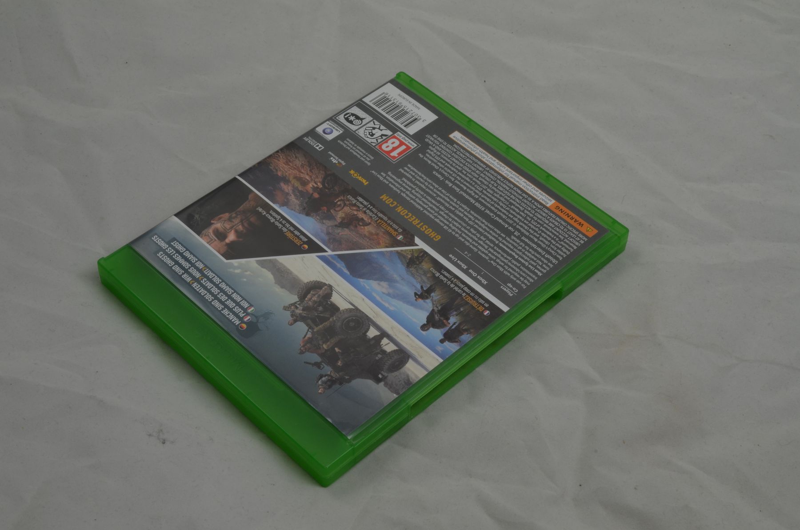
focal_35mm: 60
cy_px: 265
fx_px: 1331
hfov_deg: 33.5
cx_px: 400
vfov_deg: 22.5
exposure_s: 1/3
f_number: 20
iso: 100
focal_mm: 40
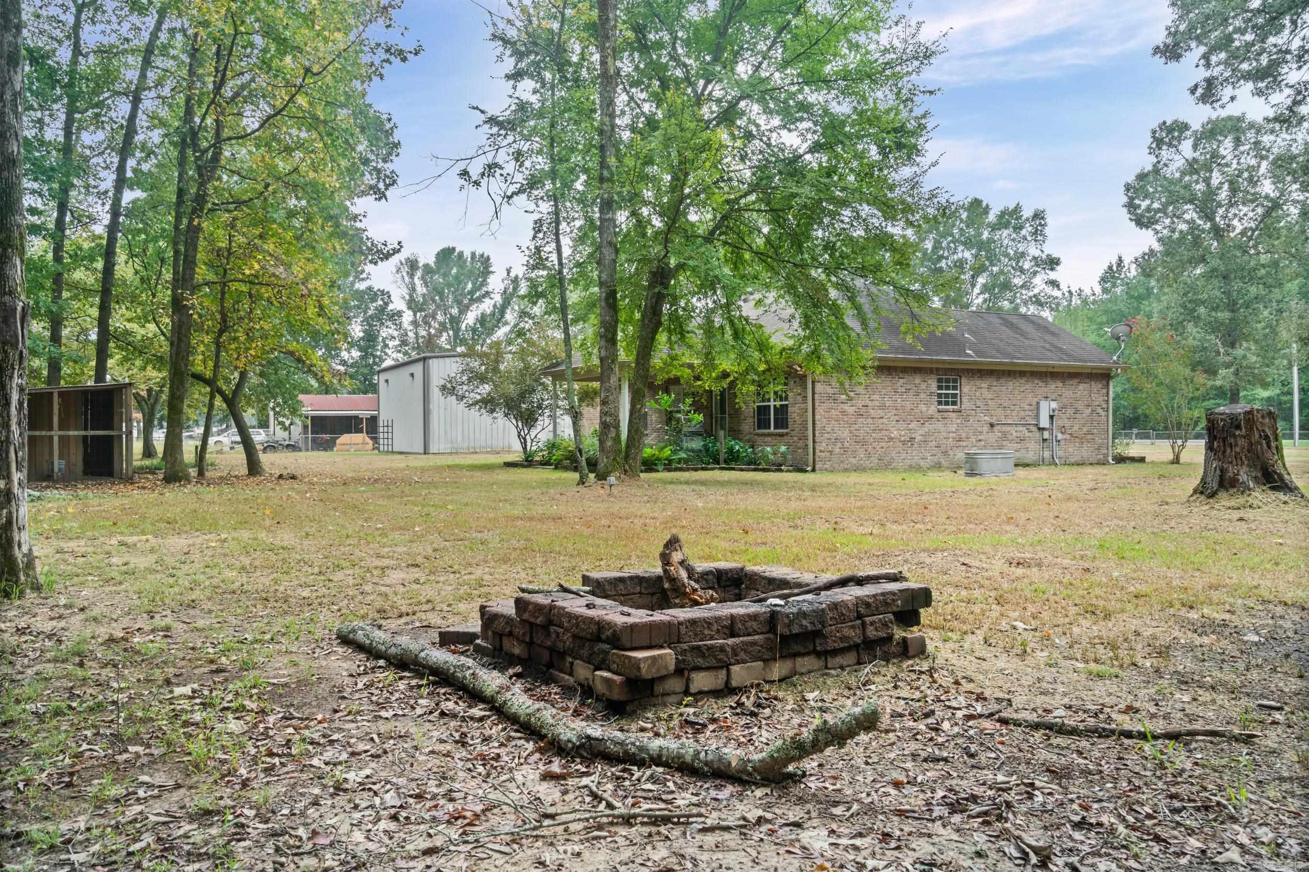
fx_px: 982
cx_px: 654
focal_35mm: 27
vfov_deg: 47.9
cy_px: 436
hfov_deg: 67.4
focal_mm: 18
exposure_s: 1/15
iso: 250
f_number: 9
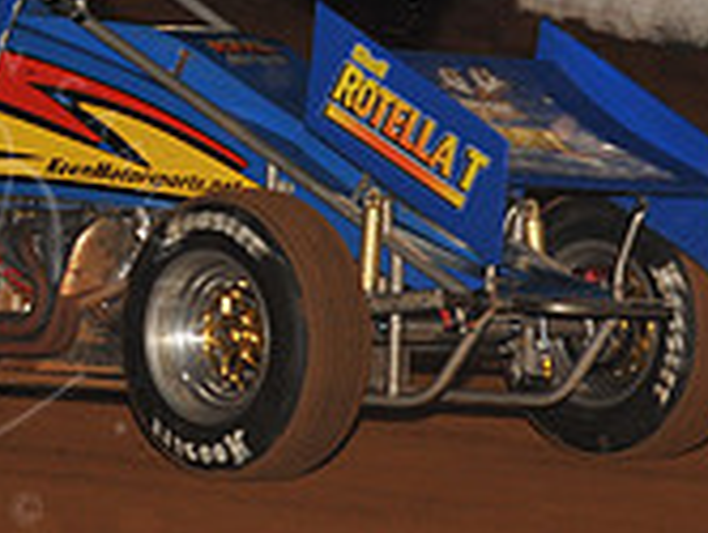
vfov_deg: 3.3
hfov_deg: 4.4
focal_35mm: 453
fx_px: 9279
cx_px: -77
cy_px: -107
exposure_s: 1/320
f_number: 7.1
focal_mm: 135
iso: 1250
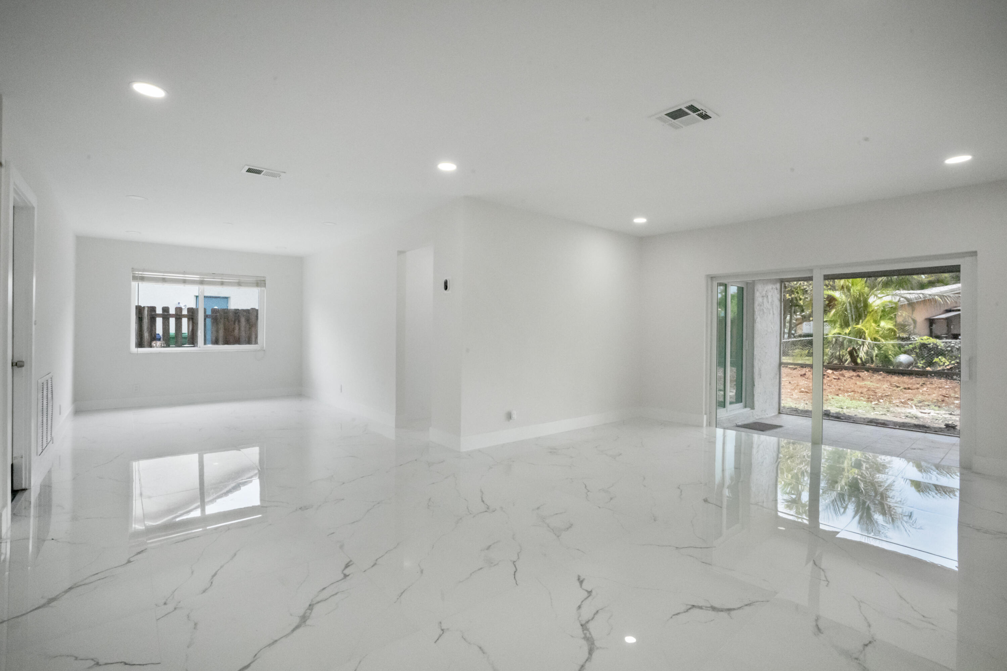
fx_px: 448
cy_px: 336
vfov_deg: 73.7
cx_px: 504
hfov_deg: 96.7
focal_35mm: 16
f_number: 18
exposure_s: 1/200
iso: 25600
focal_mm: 16
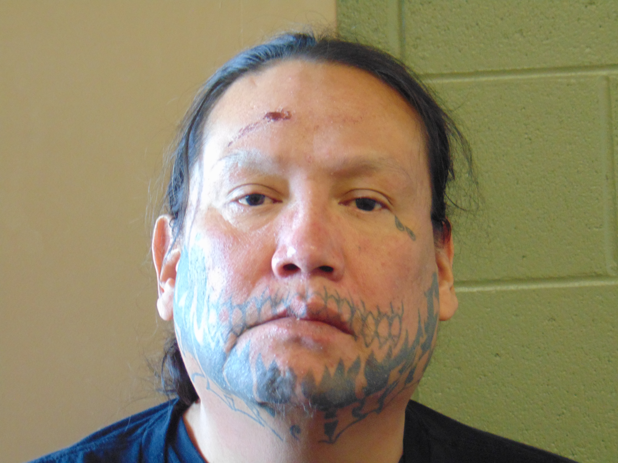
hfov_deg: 18.2
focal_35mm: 108
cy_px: 232
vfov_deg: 13.7
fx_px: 1928
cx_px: 309
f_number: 3.9
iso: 400
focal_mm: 19.4
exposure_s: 1/20
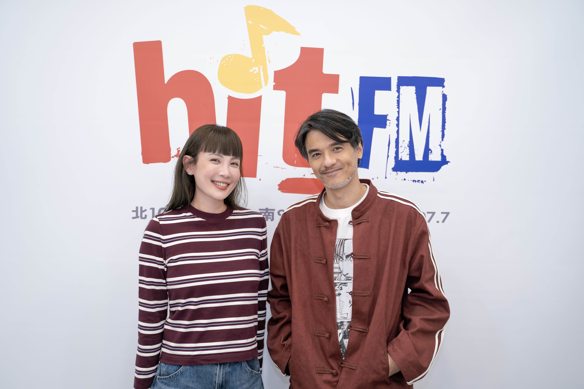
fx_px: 681
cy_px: 194
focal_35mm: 42
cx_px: 292
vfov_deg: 31.9
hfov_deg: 46.4
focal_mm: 42
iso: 200
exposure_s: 1/160
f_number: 2.8
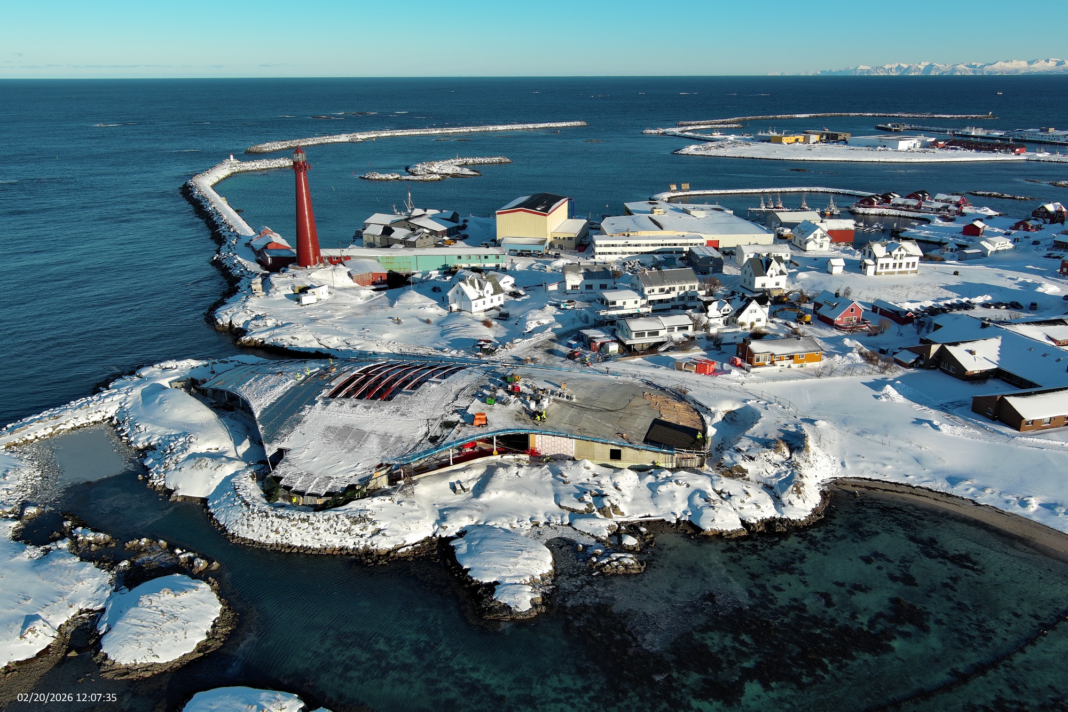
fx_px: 860
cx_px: 534
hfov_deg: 63.7
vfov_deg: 45.0
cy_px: 356
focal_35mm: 29
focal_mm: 10.57
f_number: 2.8
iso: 100
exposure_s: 1/332
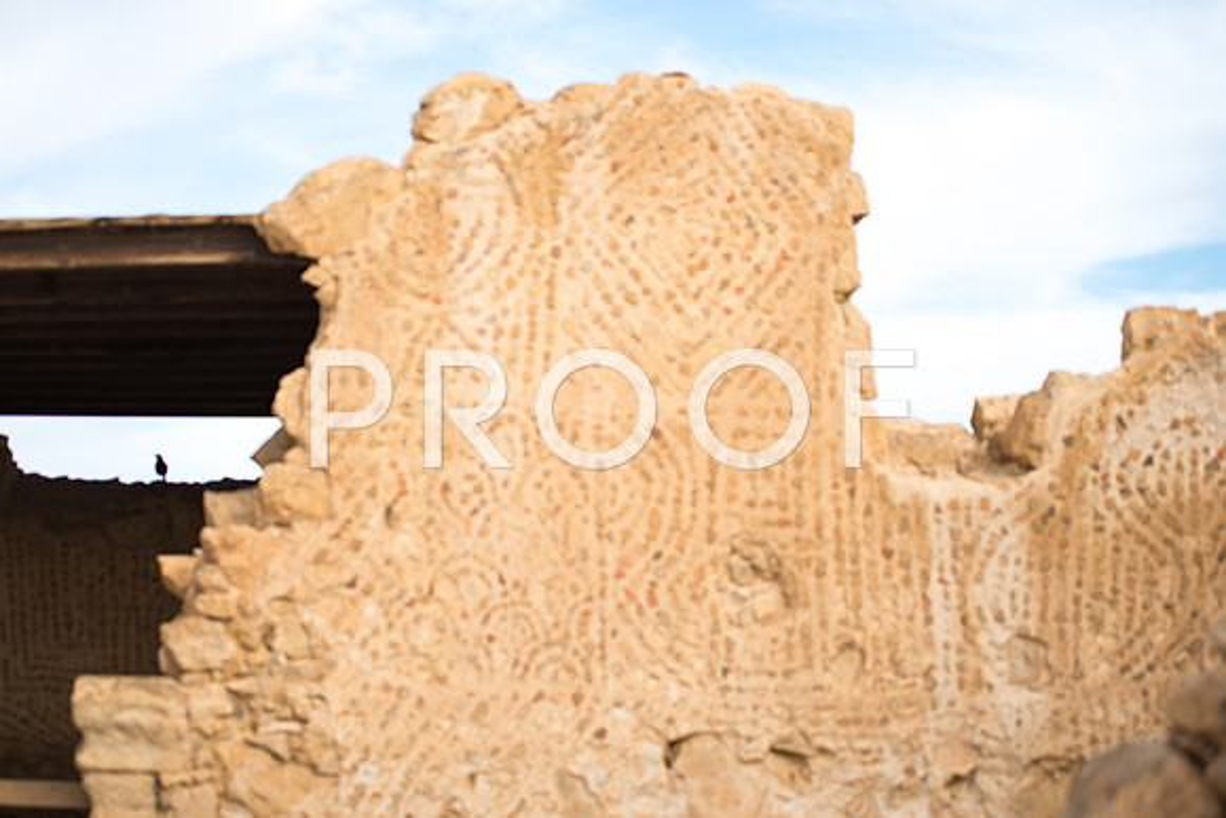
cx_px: 613
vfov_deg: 19.5
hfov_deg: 28.8
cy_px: 409
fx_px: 2384
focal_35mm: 70
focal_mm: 70
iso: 200
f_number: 2.8
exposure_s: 1/4000
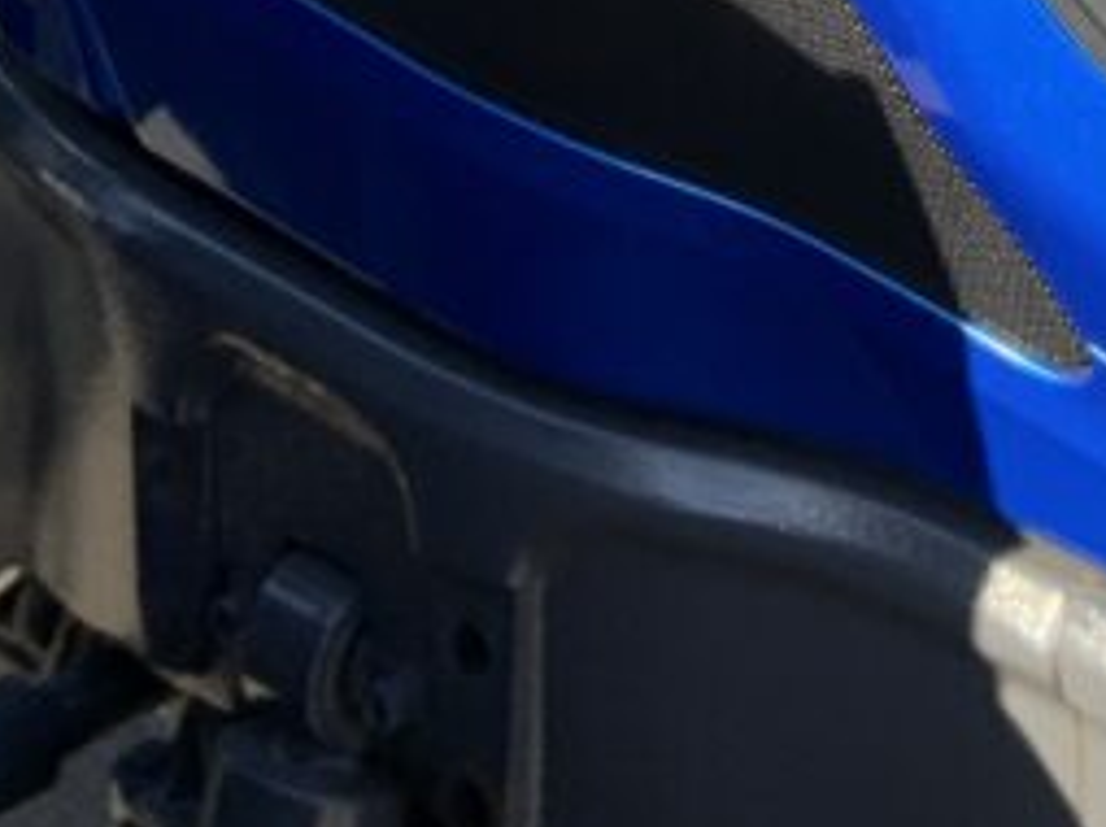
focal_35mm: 117
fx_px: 3735
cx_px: 884
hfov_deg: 16.7
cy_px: -788
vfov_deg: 11.5
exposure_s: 1/446
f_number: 1.8
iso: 16
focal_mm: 3
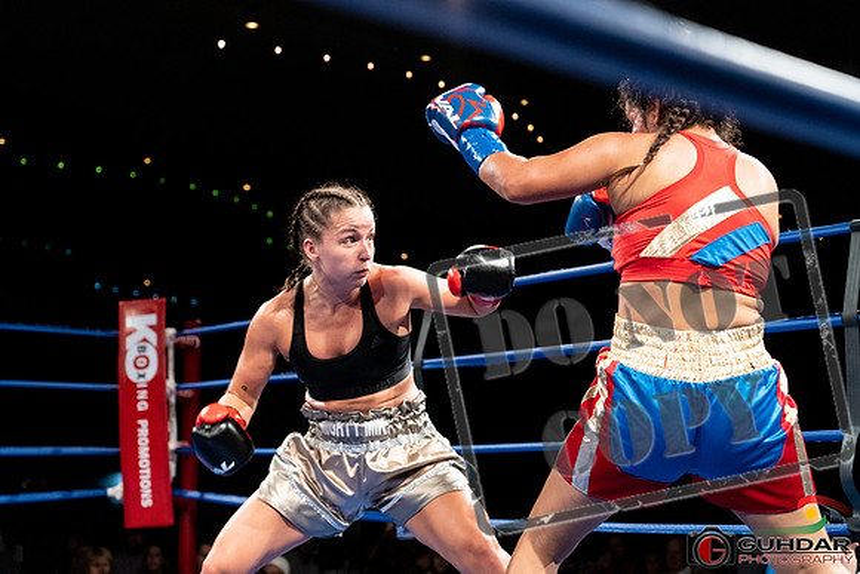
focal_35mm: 54
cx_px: 430
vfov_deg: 25.1
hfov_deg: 36.9
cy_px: 287
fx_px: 1290
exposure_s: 1/800
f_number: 4
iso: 3200
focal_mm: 54
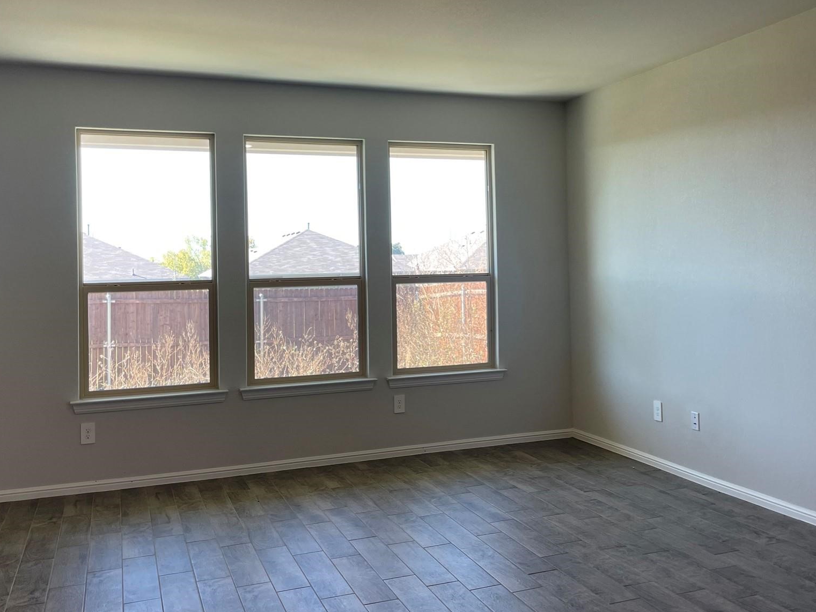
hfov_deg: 52.6
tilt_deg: +1.2
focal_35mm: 35
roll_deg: +1.8
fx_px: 825
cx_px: 439
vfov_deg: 40.6
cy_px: 257
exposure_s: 1/120
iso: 40
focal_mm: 4.2
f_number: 1.6
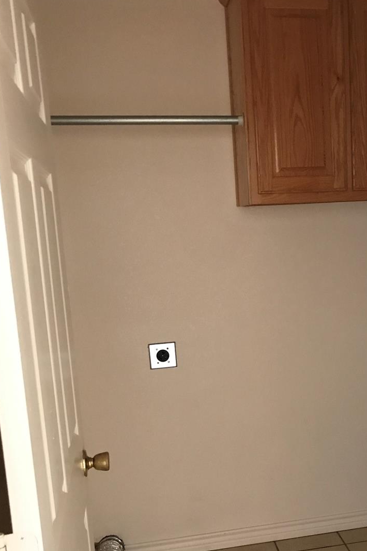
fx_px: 642
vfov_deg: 46.0
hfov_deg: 31.1
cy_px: 341
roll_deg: +2.5
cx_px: 290
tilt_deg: -11.2
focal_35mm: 42
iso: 100
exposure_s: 1/6
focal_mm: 3.99
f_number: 1.8
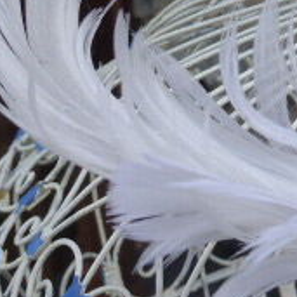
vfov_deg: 10.8
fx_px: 1573
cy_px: 210
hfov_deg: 10.6
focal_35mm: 162
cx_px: 384
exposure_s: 1/250
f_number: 4.2
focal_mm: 8.5
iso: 125
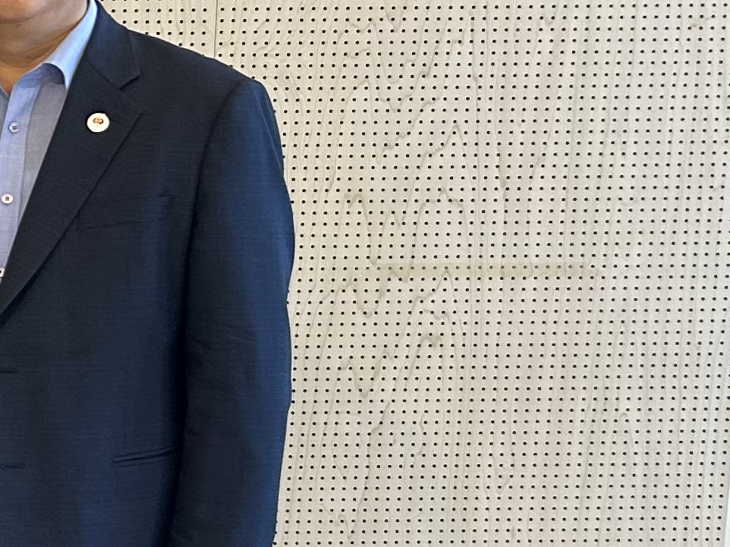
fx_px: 2298
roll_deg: +0.6
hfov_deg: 14.9
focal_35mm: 109
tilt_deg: -8.6
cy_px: 217
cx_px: -710
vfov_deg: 13.6
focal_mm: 5.7
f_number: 1.5
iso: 100
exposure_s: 1/60
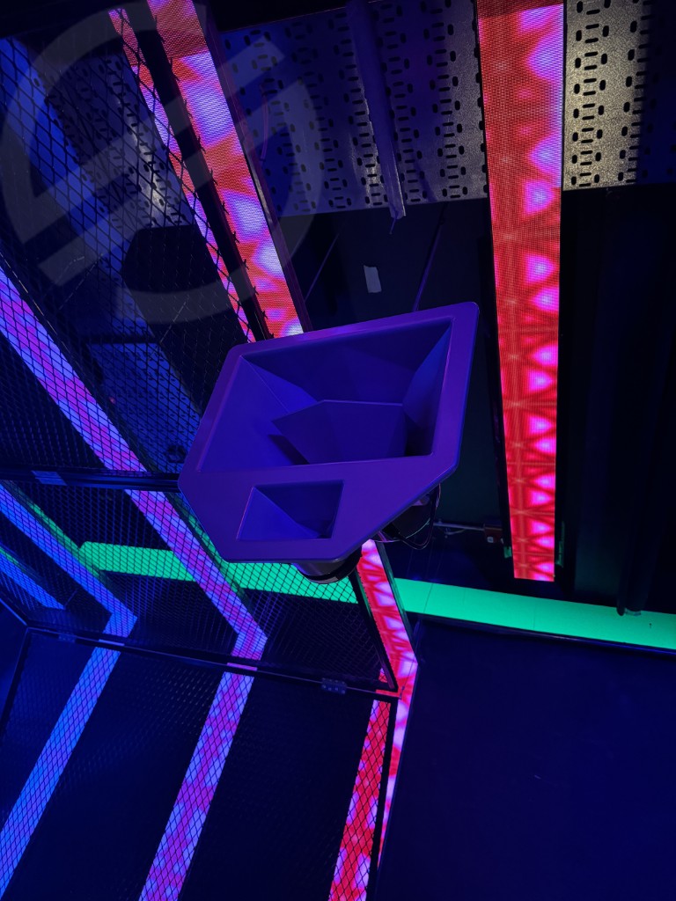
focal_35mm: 24
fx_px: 625
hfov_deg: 56.8
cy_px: 450
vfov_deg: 71.6
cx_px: 338
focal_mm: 6.76
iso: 1000
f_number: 1.78
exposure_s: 1/30
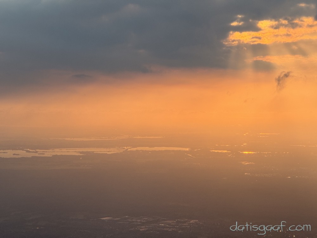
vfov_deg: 12.3
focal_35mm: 120
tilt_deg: -0.5
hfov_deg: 16.4
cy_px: 119
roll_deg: +0.5
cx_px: 158
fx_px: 1099
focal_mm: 15.66
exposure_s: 1/1422
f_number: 2.8
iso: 50
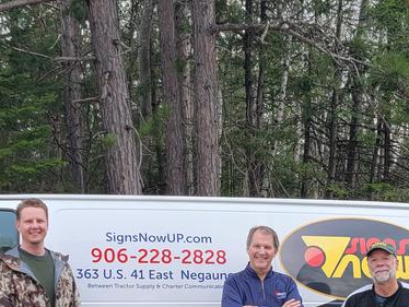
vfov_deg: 18.7
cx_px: 168
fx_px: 910
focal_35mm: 77
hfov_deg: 25.3
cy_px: 297
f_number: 1.8
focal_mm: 6.7
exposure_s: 1/120
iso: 32
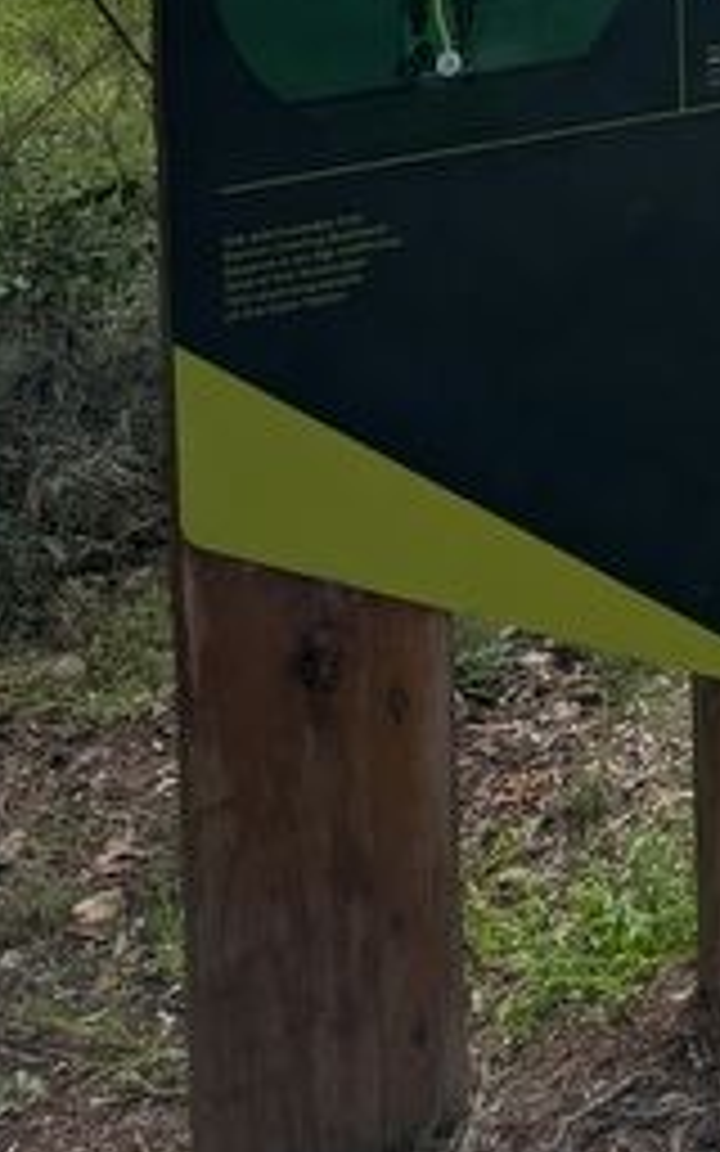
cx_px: 1330
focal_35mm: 83
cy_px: -464
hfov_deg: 13.9
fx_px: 2606
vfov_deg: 21.7
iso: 45
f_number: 1.89
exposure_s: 1/3226
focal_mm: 5.43
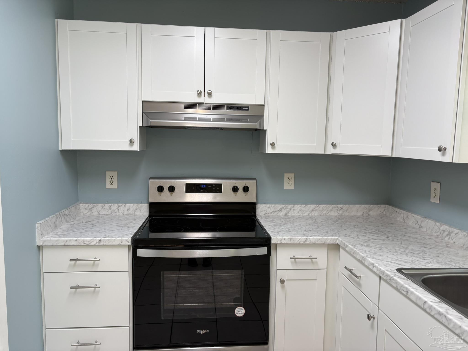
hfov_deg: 67.3
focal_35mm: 26
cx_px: 234
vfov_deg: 53.1
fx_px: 352
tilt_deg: -4.8
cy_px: 176
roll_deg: -0.9
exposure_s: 1/120
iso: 50
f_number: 1.6
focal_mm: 5.96
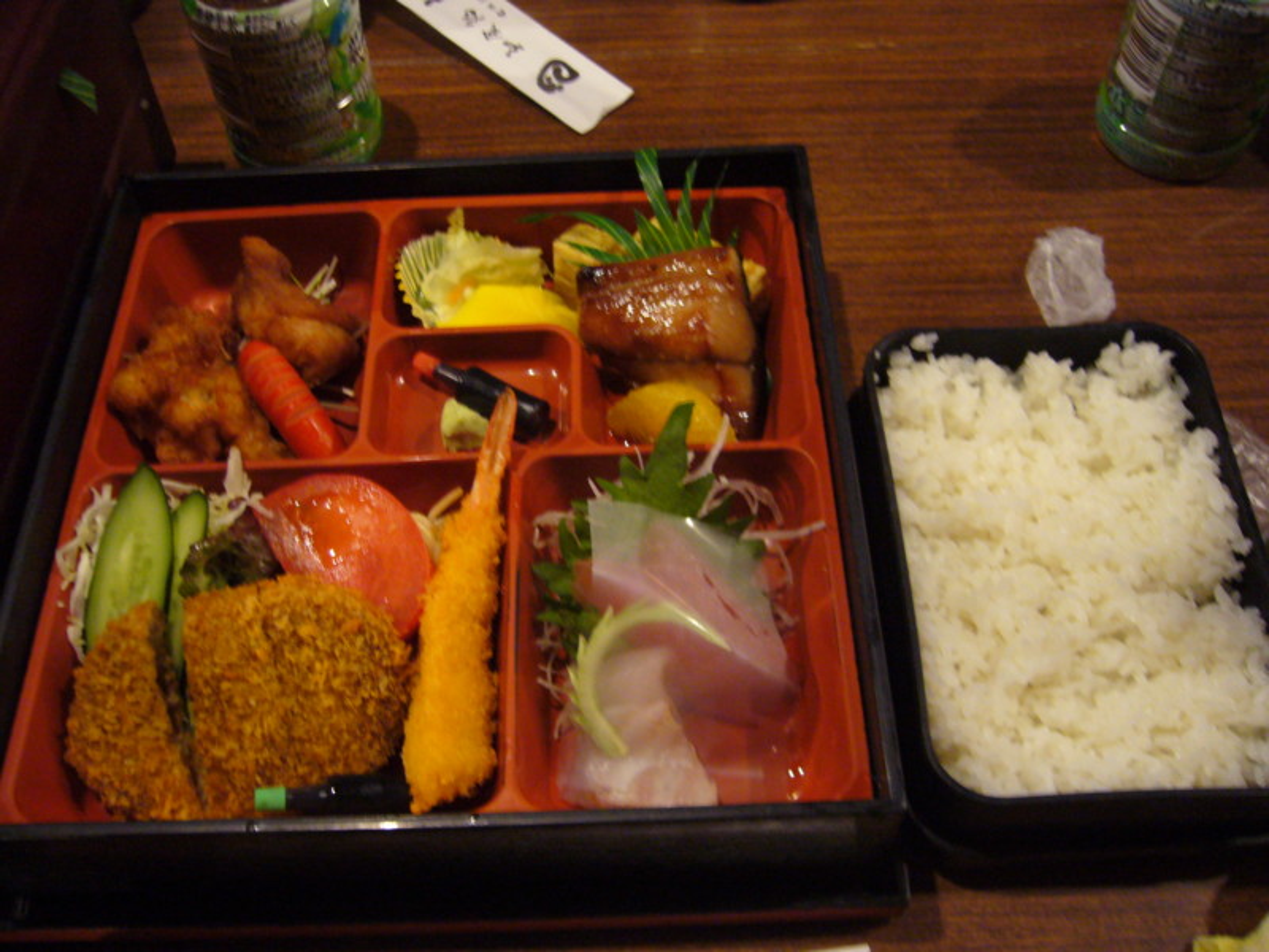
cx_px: 634
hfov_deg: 52.6
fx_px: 1283
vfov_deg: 40.7
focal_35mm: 35
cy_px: 476
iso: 200
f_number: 2.8
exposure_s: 1/8
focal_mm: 5.8
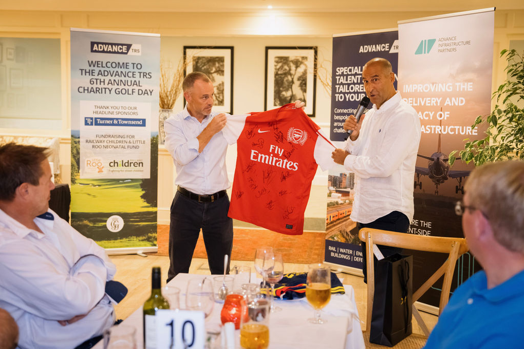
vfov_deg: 29.2
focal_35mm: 46
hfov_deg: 42.7
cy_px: 174
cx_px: 254
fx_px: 670
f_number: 2.8
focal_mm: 43
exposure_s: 1/125
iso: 4000
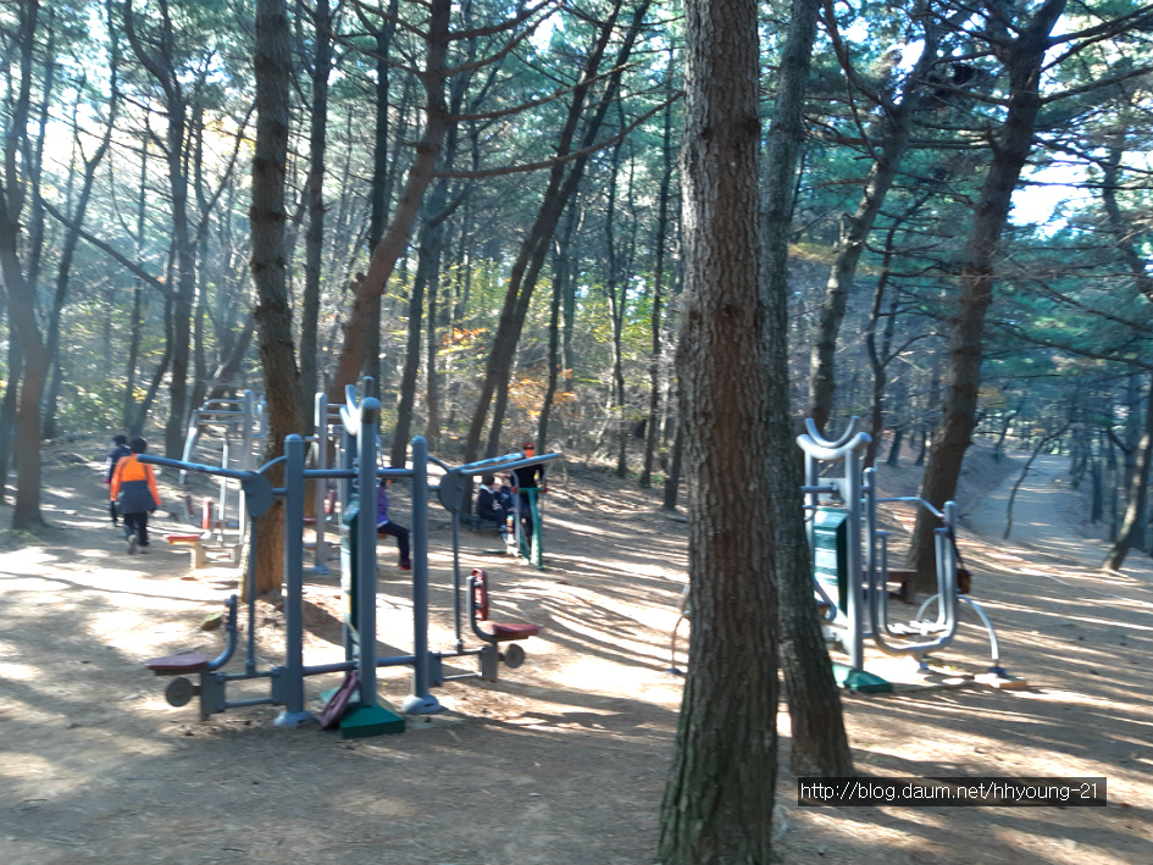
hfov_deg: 67.3
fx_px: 866
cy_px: 432
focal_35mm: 26
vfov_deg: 53.1
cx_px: 576
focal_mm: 3.93
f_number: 1.7
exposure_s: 1/60
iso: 50
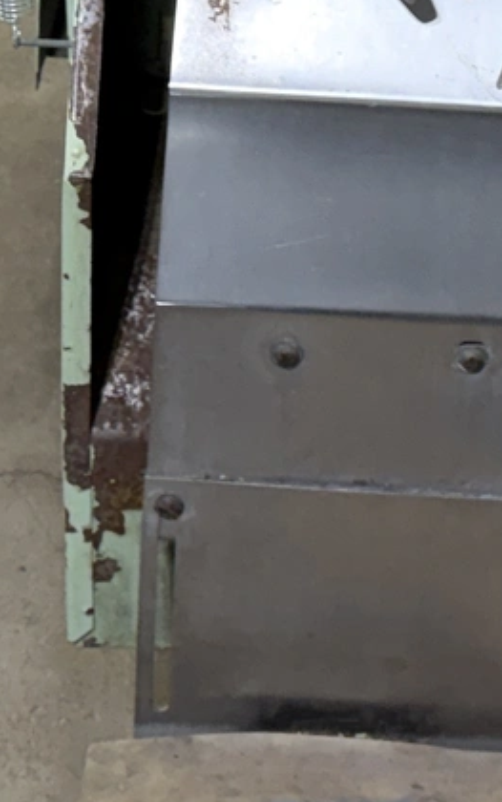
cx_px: 500
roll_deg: -1.8
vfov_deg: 16.2
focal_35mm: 121
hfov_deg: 10.7
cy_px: -285
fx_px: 2645
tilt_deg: -28.4
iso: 160
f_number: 1.78
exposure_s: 1/120
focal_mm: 6.76
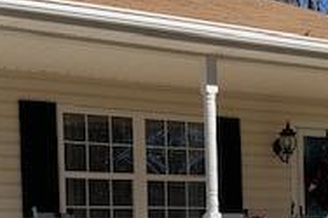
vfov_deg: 14.5
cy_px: 248
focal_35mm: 92
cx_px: 241
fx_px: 837
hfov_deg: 22.0
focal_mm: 4.25
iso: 25
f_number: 1.8
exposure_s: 1/2994
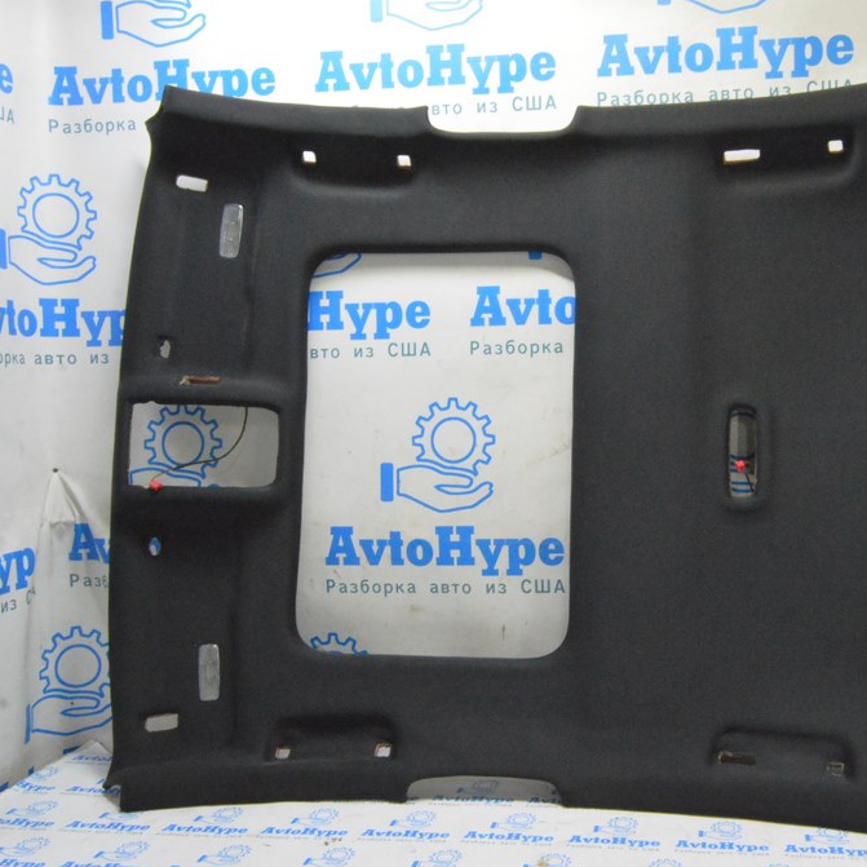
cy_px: 428
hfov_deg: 46.1
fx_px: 992
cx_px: 611
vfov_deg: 47.2
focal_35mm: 35
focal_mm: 18
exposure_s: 1/15
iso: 6400
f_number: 20
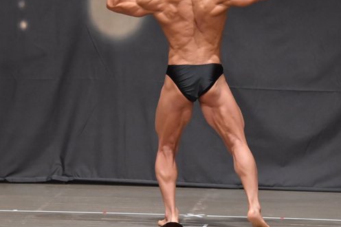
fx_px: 3209
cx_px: 178
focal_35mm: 339
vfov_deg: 4.0
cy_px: 65
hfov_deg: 6.1
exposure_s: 1/400
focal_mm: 145
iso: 6400
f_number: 5.6
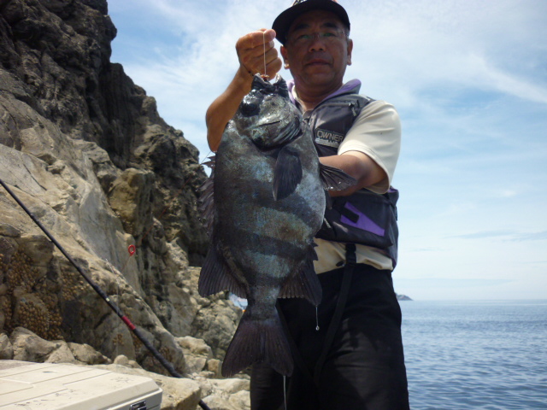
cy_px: 205
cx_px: 274
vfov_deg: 42.9
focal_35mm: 33
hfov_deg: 55.4
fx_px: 521
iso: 200
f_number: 8
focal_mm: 5.5
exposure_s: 1/320
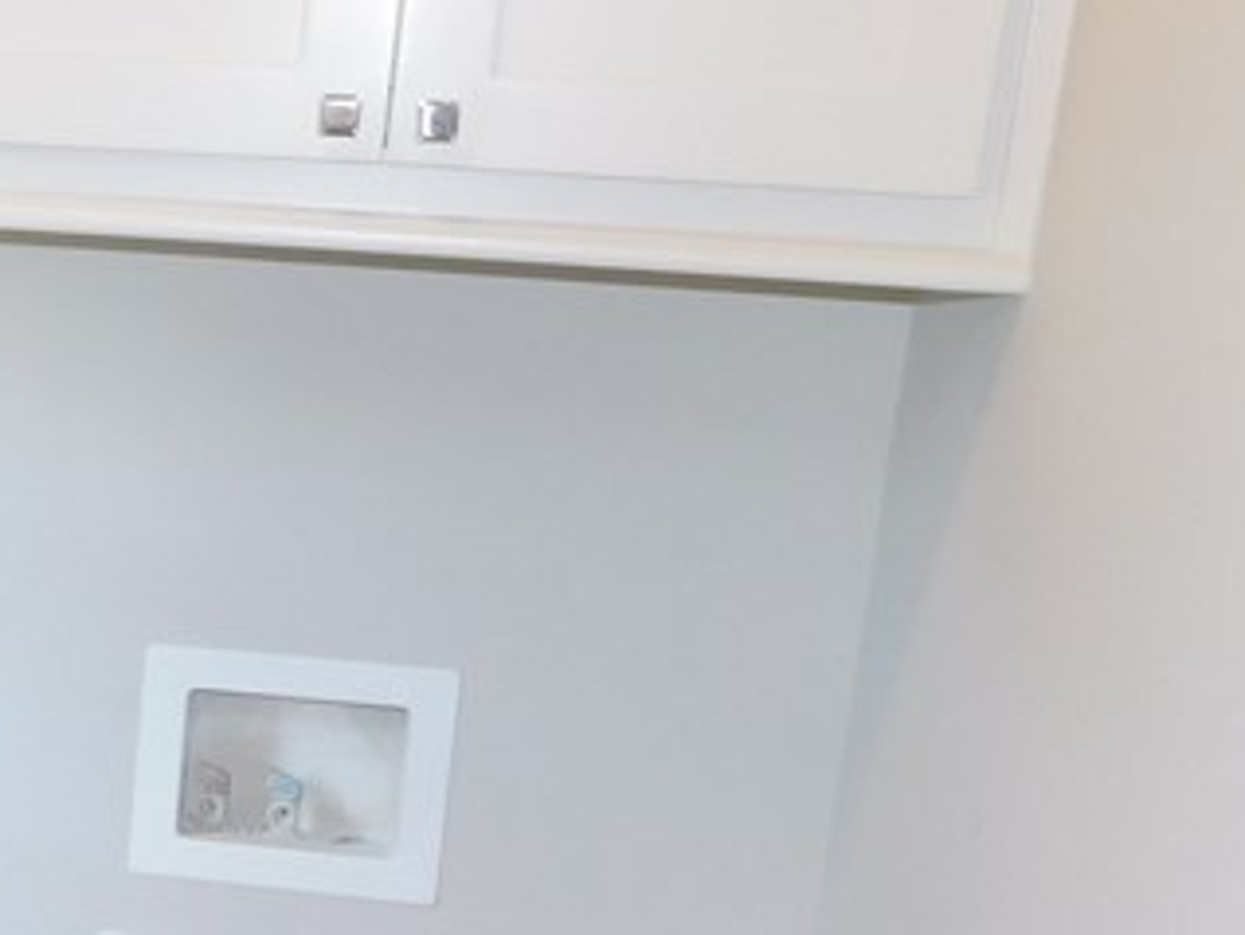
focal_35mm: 74
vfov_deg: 19.8
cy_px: 716
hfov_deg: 22.5
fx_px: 2663
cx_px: -521
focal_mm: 4
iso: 200
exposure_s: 1/30
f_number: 3
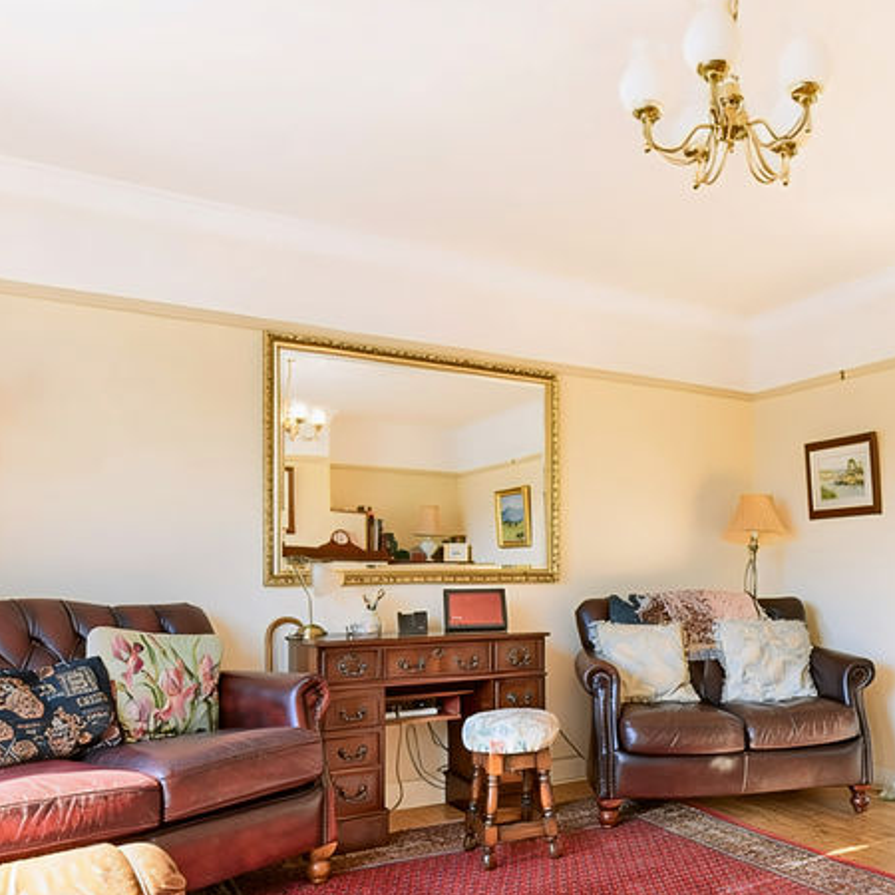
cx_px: 696
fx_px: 848
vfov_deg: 54.7
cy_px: 580
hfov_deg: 52.6
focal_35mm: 29
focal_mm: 15
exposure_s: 1/15
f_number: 14
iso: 250
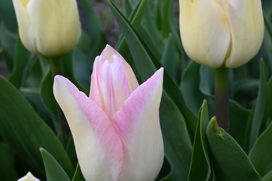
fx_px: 506
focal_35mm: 67
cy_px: 108
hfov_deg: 30.1
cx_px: 116
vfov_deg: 20.2
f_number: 16
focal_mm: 56
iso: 200
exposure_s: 1/60
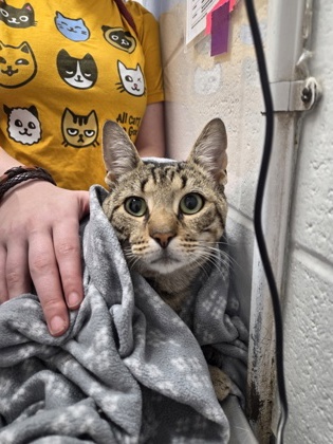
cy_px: 222
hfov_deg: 58.9
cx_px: 166
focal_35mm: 23
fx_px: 295
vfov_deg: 73.9
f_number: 1.8
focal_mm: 5.4
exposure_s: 1/50
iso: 160
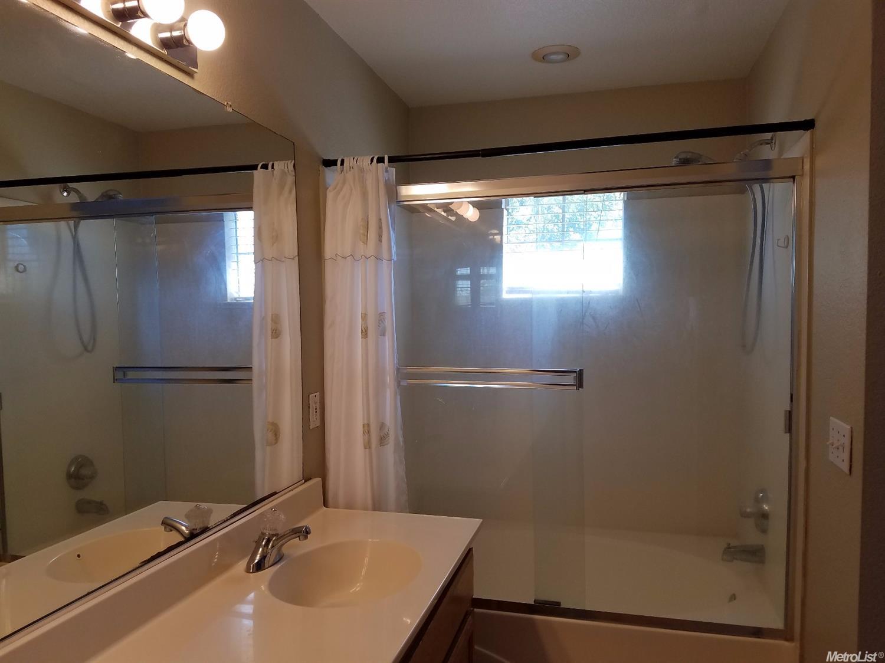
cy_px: 332
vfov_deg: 53.0
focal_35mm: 26
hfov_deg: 67.3
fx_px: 665
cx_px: 442
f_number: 1.7
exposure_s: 1/120
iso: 50
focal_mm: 4.2
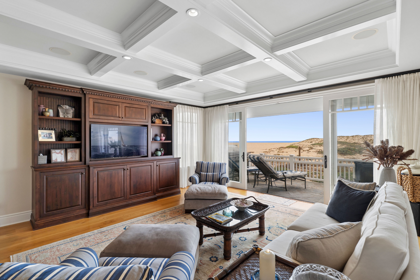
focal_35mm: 16
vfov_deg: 73.7
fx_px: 187
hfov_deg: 96.8
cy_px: 140
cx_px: 210
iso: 200
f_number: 9
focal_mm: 16
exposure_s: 1/20
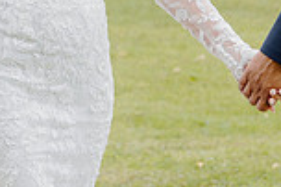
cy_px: -106
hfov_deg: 5.1
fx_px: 3127
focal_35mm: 401
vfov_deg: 3.4
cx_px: 242
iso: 125
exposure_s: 1/320
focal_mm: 70
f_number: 3.5
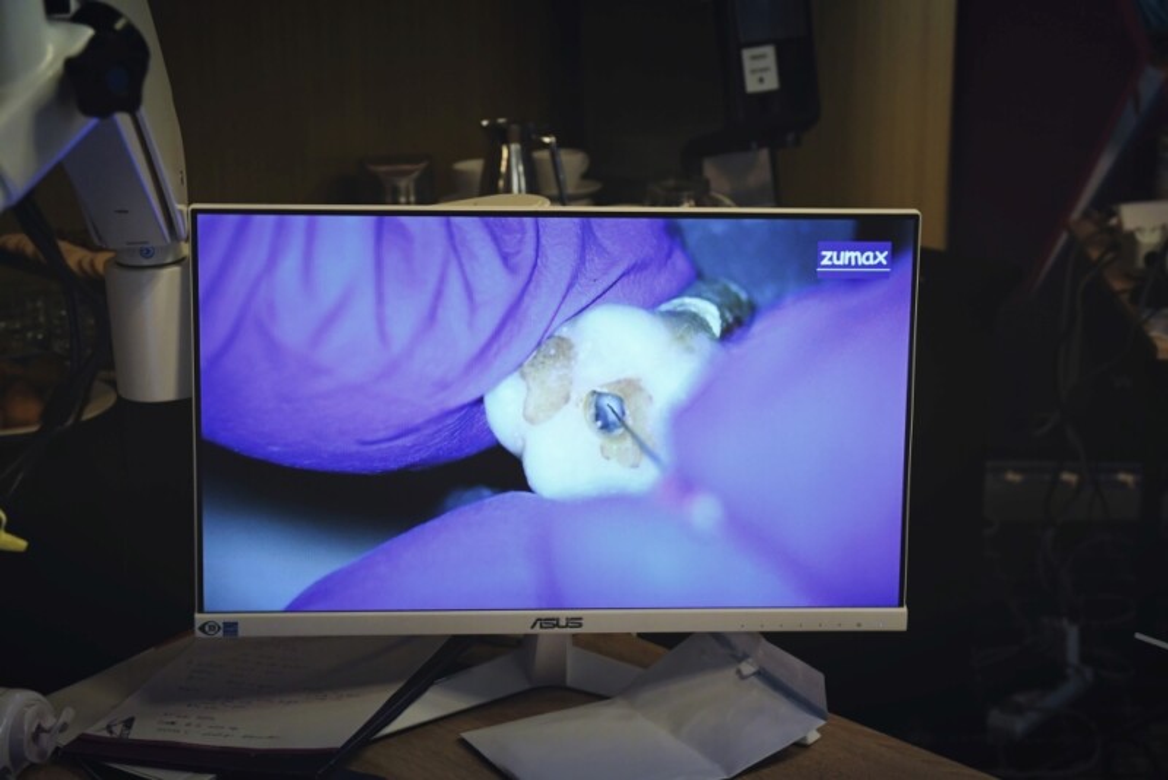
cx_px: 584
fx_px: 2174
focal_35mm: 67
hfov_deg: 30.1
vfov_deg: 20.3
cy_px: 390
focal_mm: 45
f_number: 6.3
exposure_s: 1/200
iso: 4000
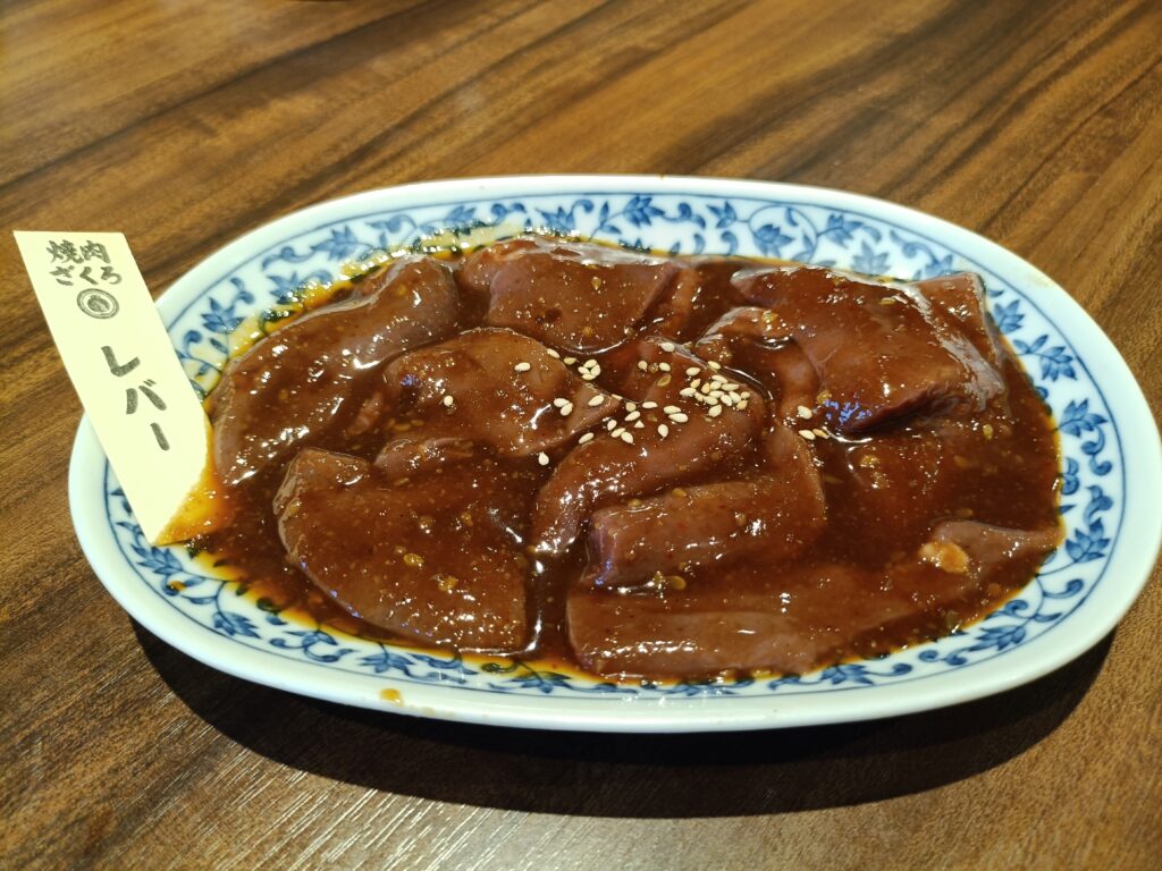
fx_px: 839
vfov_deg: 54.9
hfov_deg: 69.4
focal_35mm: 25
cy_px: 436
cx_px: 581
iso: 500
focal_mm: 4.7
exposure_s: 1/60
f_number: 1.7
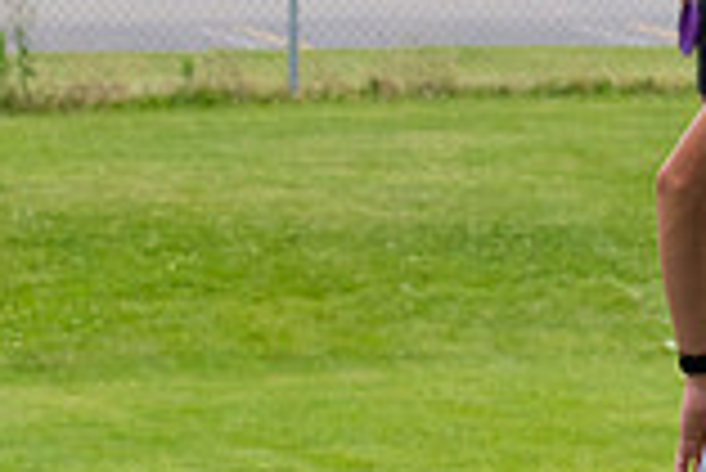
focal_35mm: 387
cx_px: 935
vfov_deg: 3.6
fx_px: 7596
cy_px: 108
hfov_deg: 5.3
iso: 400
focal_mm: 70
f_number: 5.6
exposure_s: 1/1250
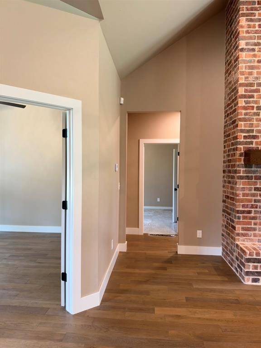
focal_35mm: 24
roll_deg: -0.4
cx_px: 130
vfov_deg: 71.6
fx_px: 241
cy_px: 174
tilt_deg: -0.6
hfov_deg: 56.8
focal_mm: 6.93
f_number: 1.48
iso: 200
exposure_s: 1/60
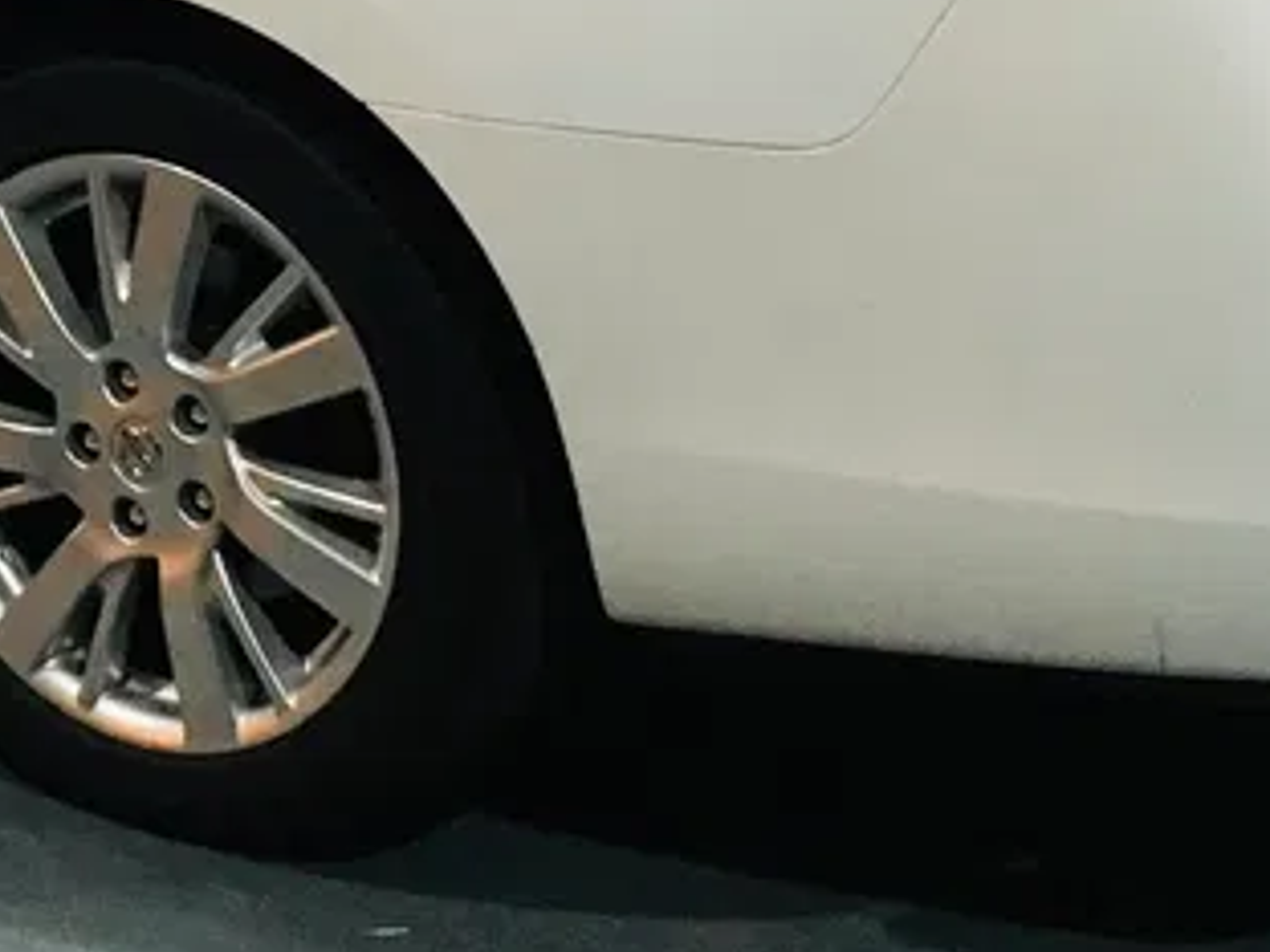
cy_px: -228
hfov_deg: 16.1
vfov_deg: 12.1
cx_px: -134
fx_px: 4366
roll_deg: +0.0
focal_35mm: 119
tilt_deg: -9.5
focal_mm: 4.15
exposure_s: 1/30
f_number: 2.2
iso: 160
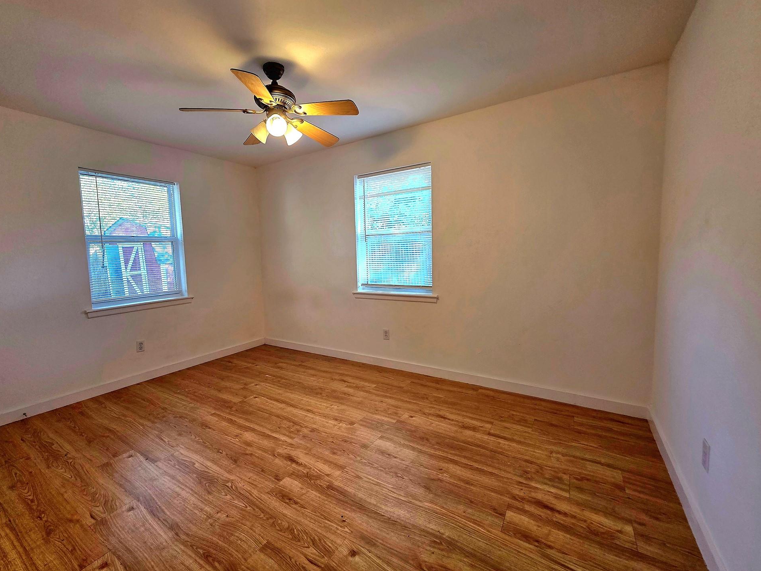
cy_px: 281
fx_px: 308
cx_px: 357
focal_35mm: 14
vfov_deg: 85.7
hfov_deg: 101.9
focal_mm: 2.2
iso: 160
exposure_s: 1/120
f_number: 1.9
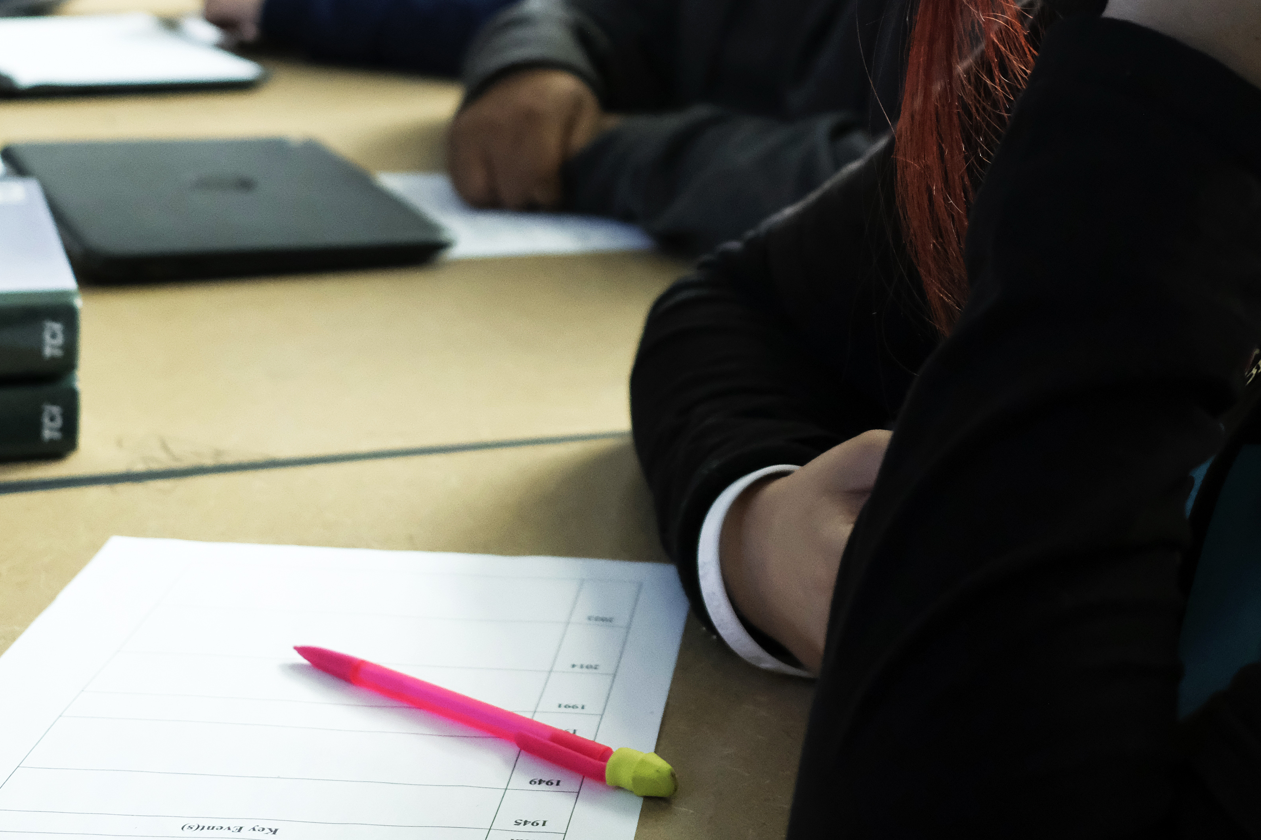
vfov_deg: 20.1
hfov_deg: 30.0
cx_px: 943
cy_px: 54
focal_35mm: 66
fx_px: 2312
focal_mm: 23
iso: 4000
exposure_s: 1/125
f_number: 2.8
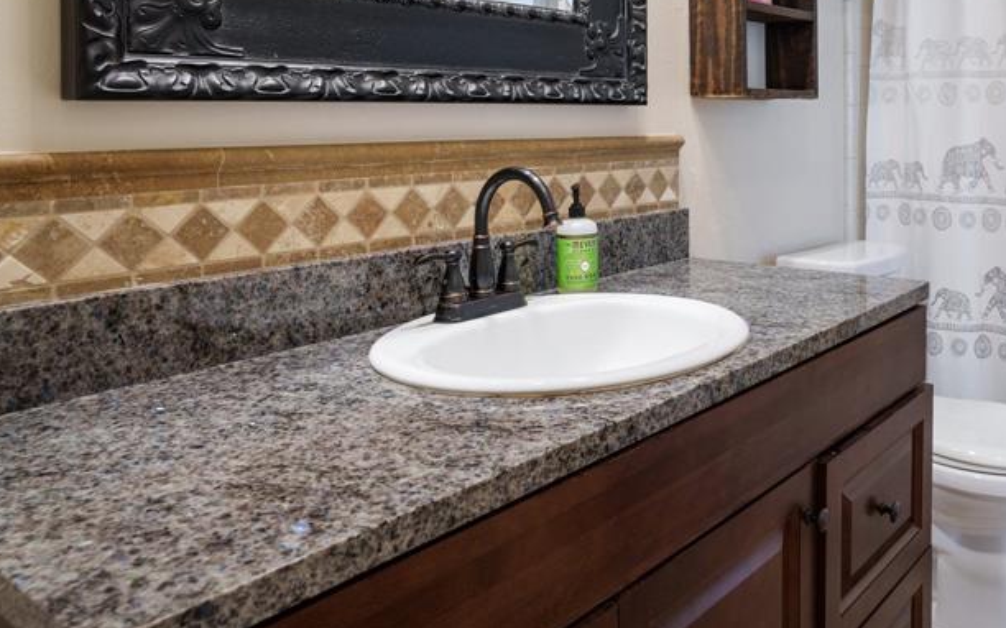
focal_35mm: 29
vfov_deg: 41.1
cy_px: 117
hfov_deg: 60.4
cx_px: 778
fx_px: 795
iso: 320
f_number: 6.3
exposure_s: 1/4
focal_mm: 17
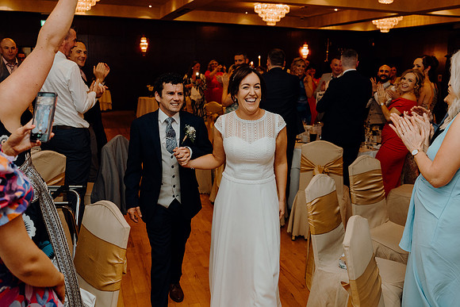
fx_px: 460
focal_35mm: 36
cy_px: 154
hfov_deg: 53.1
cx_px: 230
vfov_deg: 36.9
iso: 1250
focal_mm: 24
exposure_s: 1/200
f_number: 2.8
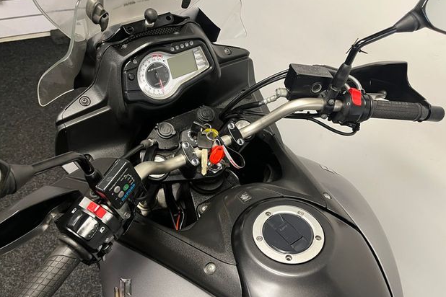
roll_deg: -8.1
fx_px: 347
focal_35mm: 28
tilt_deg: -41.7
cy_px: 154
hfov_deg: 65.5
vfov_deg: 46.4
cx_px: 217
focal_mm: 5.1
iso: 160
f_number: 1.6
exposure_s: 1/50
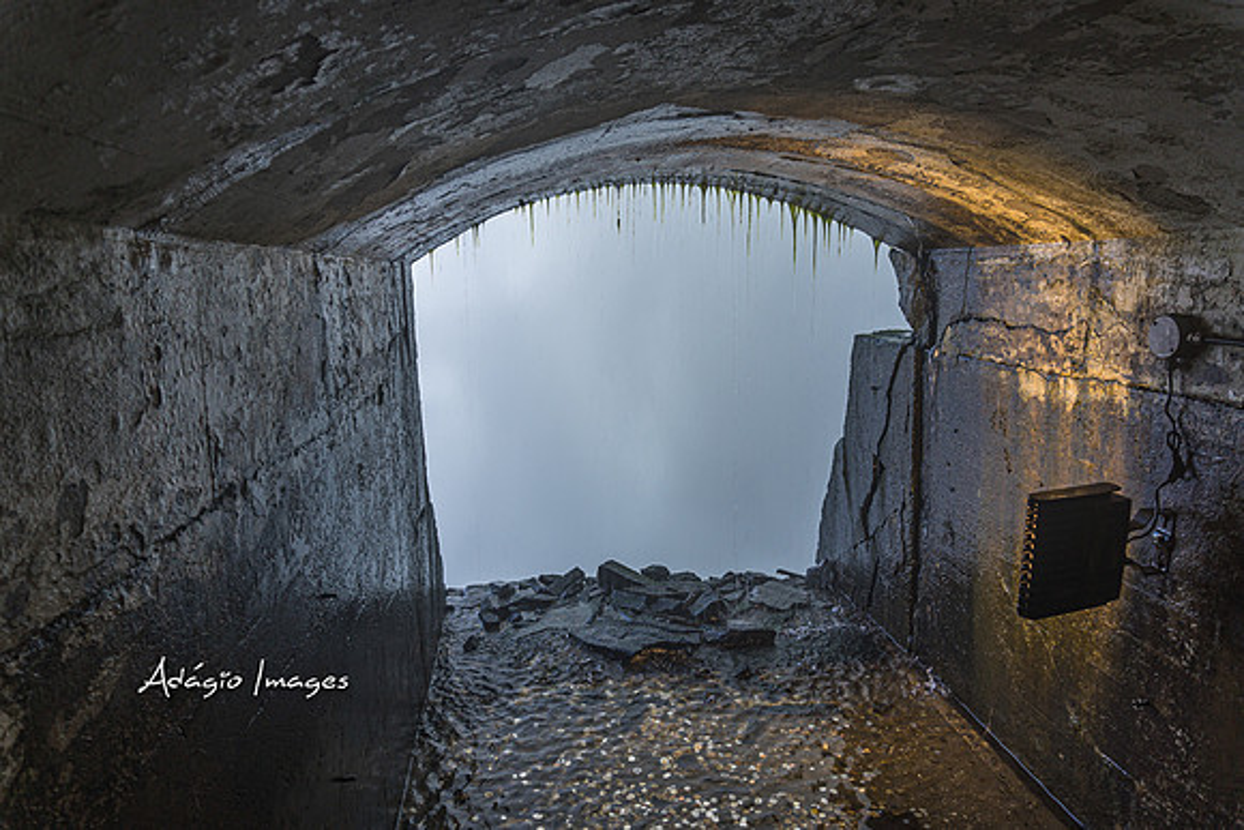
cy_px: 415
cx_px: 622
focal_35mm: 24
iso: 100
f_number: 5.6
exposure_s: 1/60
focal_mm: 16
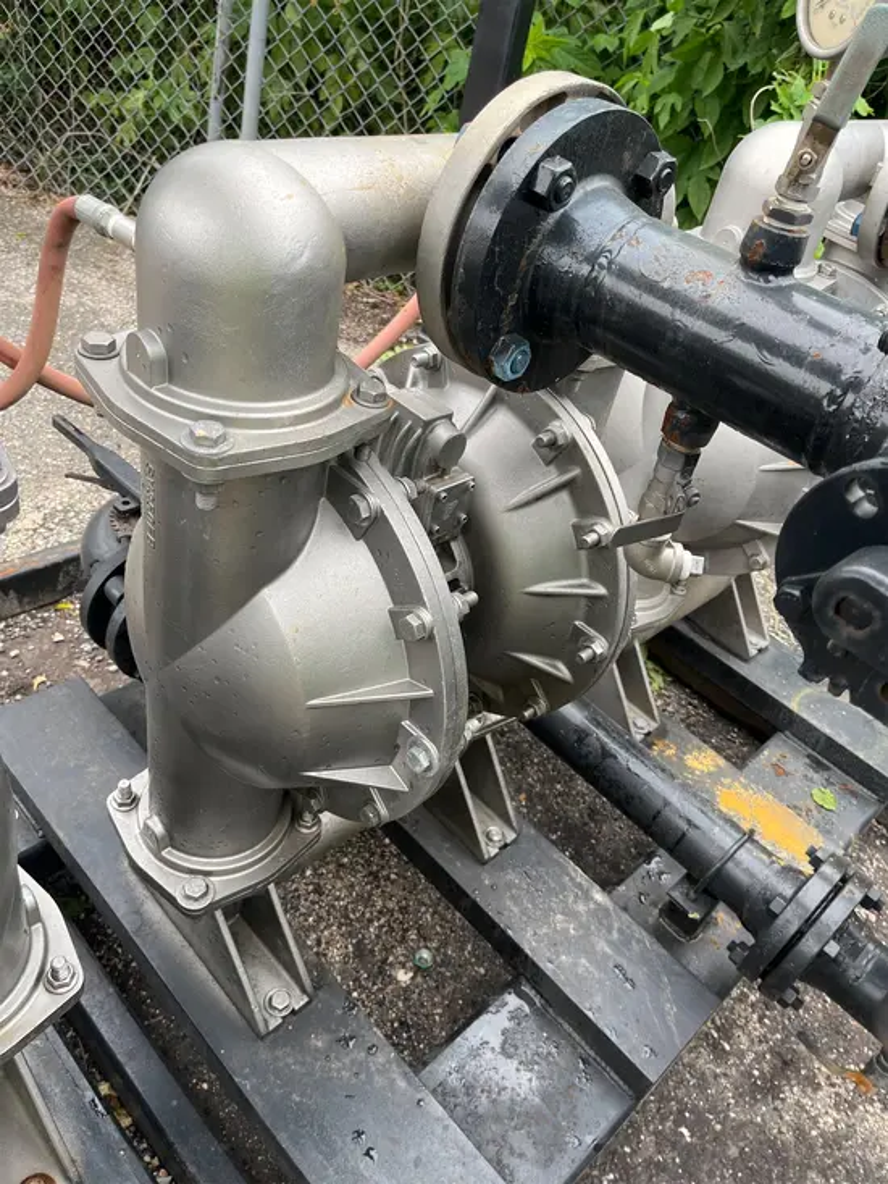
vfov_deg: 67.3
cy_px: 592
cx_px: 444
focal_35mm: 26
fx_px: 889
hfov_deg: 53.1
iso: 50
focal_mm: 5.1
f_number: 1.6
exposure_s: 1/373
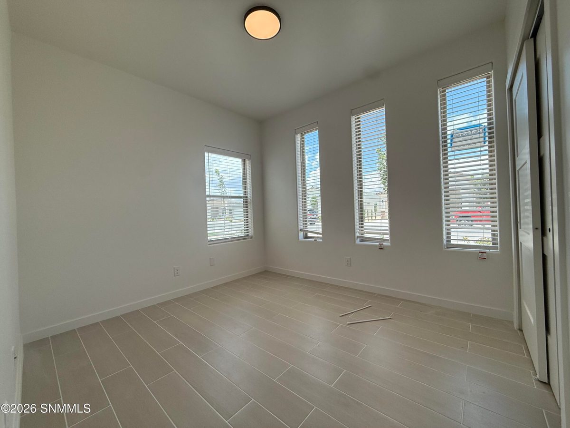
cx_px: 285
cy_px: 214
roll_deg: +2.1
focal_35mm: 14
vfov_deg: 85.7
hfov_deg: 102.1
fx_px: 231
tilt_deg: +0.7
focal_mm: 2.22
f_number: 2.2
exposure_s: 1/510
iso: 64
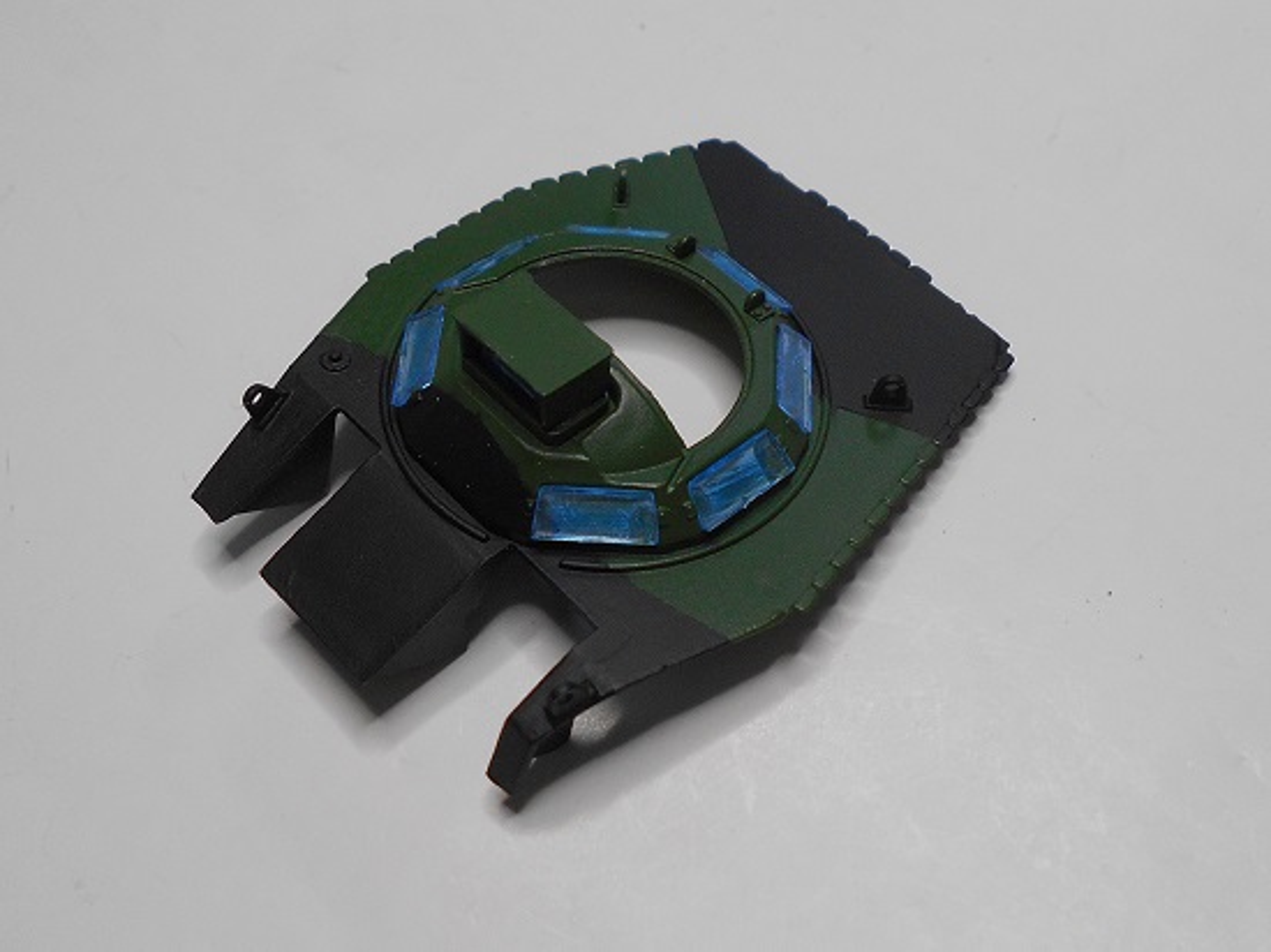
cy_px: 476
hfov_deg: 60.0
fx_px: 1101
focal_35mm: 30
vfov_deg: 46.8
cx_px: 636
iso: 140
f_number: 3.4
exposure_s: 1/250
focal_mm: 5.1
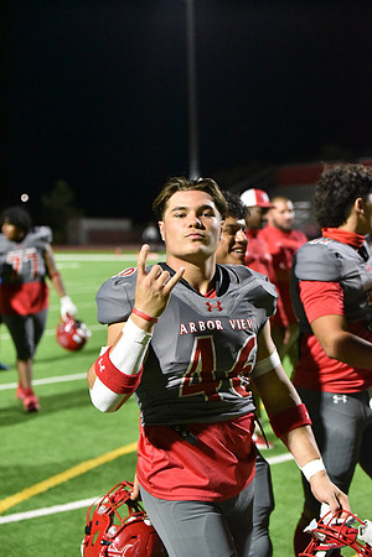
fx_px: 1085
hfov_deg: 19.5
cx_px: 186
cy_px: 278
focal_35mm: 70
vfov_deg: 28.8
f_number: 2.8
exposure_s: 1/1000
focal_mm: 70
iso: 12800
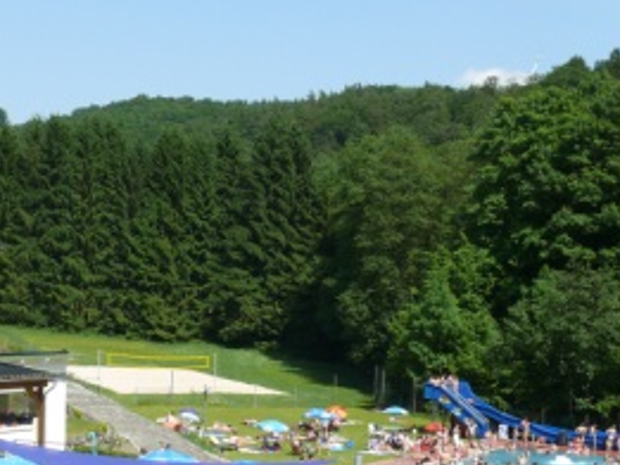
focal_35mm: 60
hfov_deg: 31.8
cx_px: 439
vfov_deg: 24.2
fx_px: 1075
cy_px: 342
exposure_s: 1/400
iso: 100
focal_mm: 7.4
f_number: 5.6
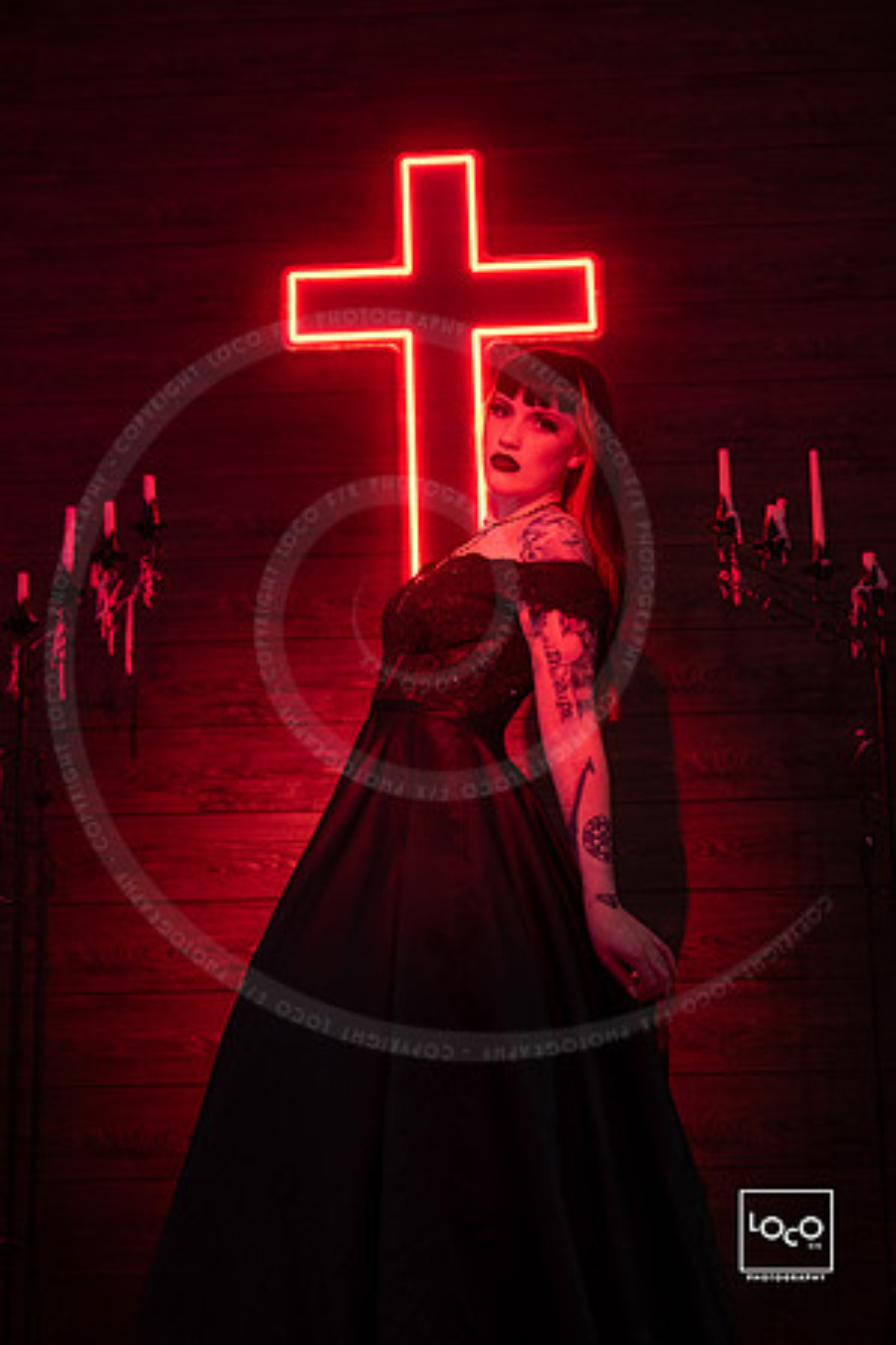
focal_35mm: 51
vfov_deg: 38.9
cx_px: 448
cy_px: 672
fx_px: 1904
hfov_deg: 26.5
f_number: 2.2
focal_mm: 51
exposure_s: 1/200
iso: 1600
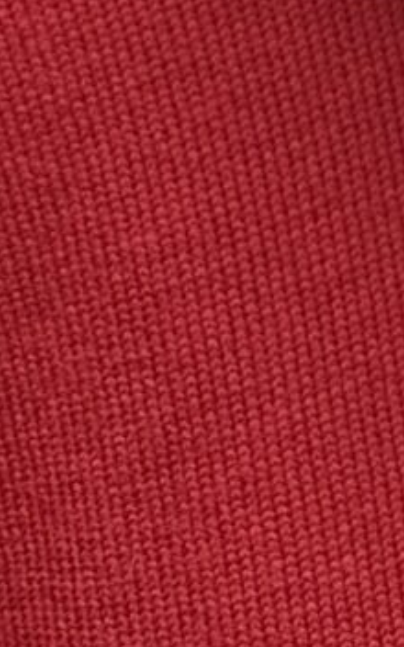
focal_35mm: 185
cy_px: -1548
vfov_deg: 8.6
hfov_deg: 6.8
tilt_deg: -5.8
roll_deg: -0.9
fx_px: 3259
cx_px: 905
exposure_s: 1/73
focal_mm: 6.76
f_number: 1.78
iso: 200
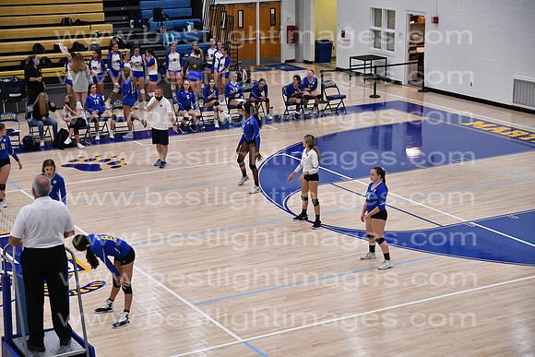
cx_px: 268
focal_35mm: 75
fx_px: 1115
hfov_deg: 27.0
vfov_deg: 18.2
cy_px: 178
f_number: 3.2
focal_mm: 50
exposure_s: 1/1000
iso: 4000
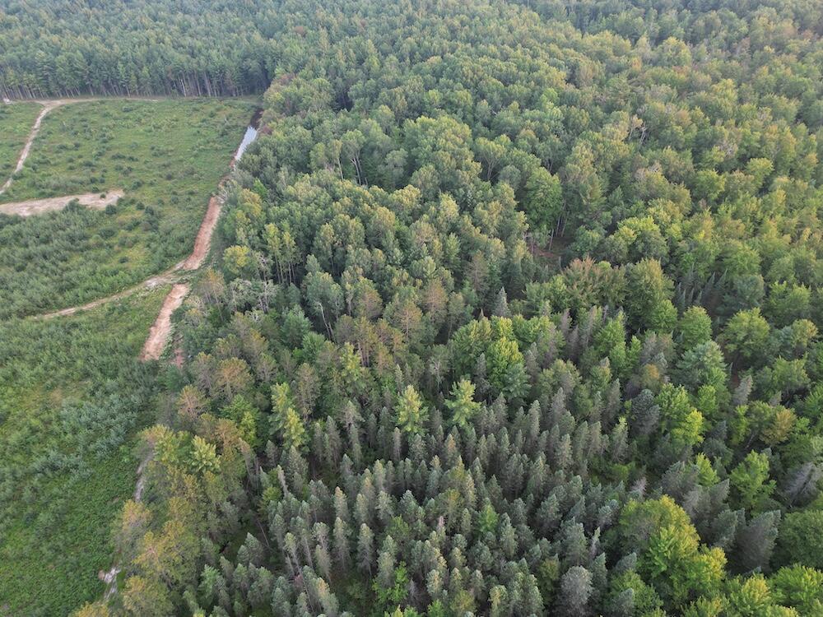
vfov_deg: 56.8
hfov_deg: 71.6
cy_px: 308
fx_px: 571
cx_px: 412
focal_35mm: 24
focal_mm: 6.72
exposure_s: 1/50
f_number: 1.7
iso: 100
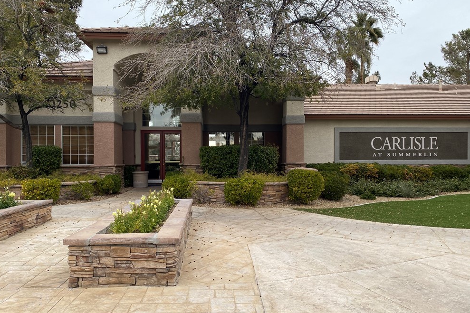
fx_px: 365
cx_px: 240
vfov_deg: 46.4
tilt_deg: -1.1
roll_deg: +0.1
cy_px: 163
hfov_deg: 65.5
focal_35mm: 28
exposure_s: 1/588
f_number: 1.8
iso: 32
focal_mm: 4.25
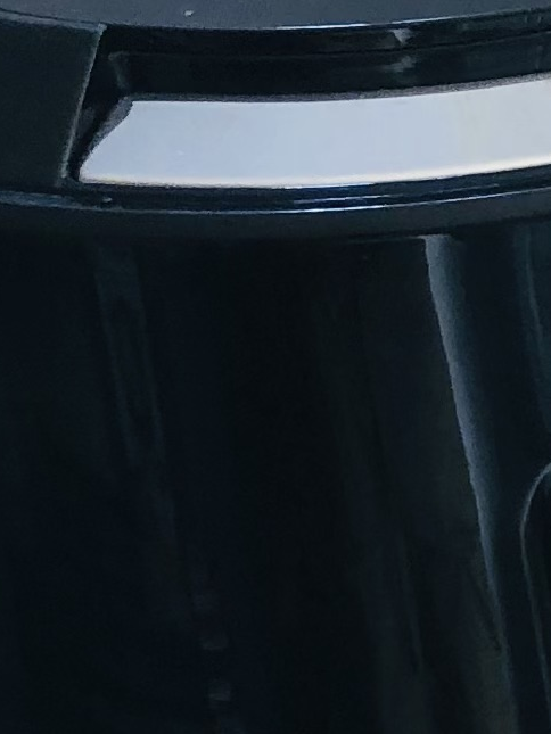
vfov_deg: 11.2
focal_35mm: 175
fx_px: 3713
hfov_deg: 7.8
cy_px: 646
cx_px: 1359
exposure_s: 1/40
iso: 25
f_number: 1.8
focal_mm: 4
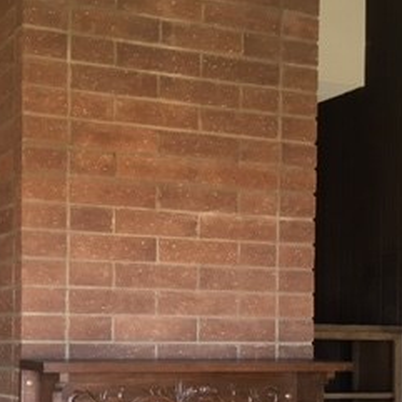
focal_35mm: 68
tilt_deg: +0.7
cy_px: 344
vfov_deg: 24.8
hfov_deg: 24.7
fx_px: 893
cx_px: 48
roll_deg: +0.7
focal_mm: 4.15
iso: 32
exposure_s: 1/30
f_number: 2.2
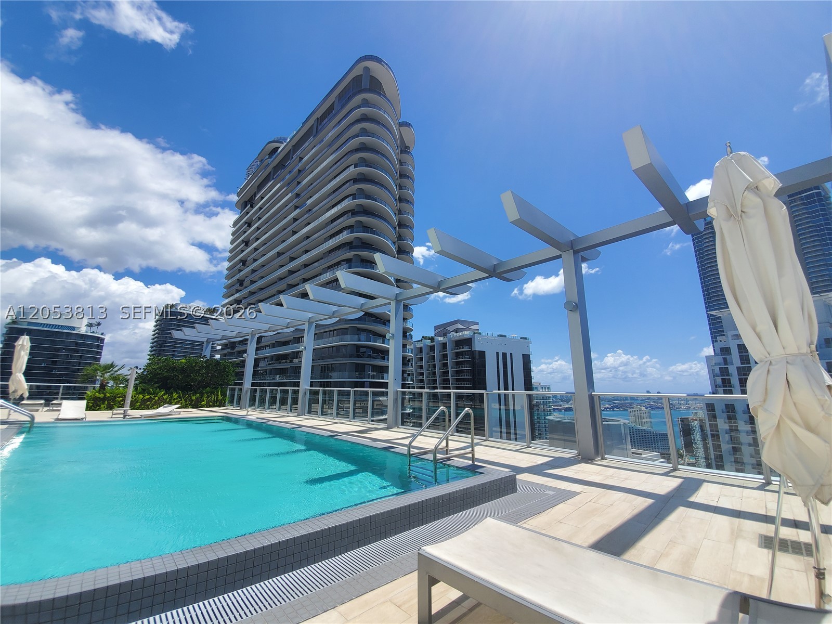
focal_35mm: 13
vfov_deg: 89.9
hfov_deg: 106.2
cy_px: 312
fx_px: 312
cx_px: 416
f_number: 2.2
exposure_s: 1/1379
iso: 50
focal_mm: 1.8
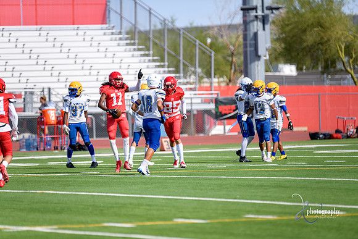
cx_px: 179
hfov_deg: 8.2
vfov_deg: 5.5
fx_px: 2487
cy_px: 120
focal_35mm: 250
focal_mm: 250
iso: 200
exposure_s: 1/3200
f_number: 2.8
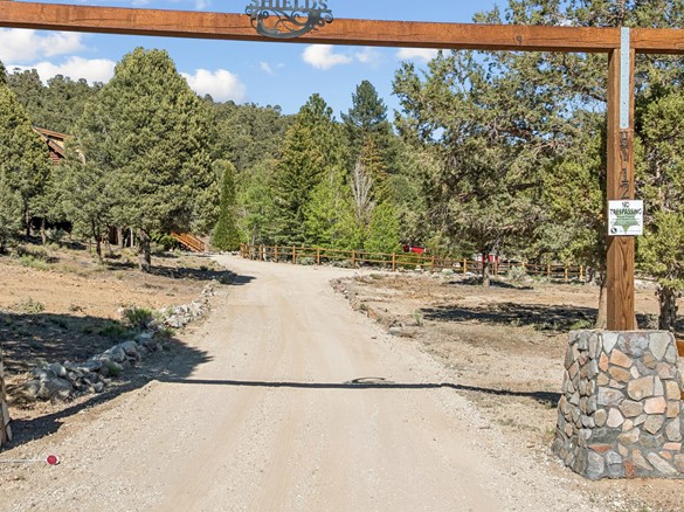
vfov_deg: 34.3
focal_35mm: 42
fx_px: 829
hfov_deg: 44.7
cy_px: 223
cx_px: 292
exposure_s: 1/100
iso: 110
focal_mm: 12.3
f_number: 2.8
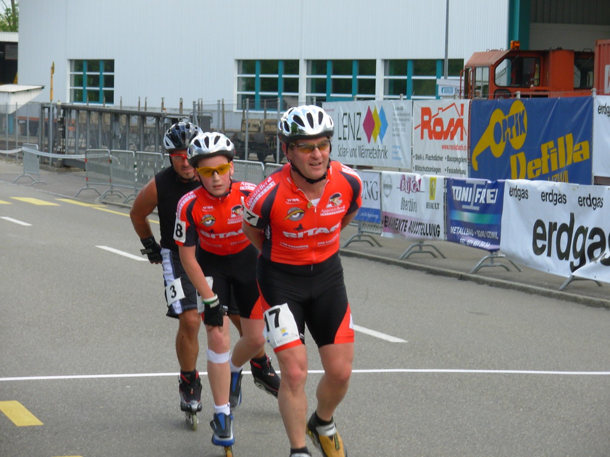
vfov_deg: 13.2
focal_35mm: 112
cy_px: 228
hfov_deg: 17.6
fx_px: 1974
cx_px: 305
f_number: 4.2
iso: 50
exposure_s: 1/249
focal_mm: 18.6
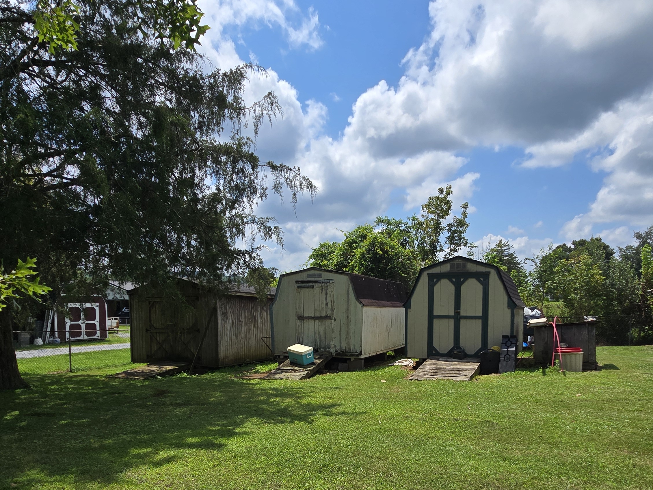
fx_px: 434
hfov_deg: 73.7
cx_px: 361
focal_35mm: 23
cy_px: 345
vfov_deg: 57.0
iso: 50
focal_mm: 2.2
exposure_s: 1/3737
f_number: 2.2
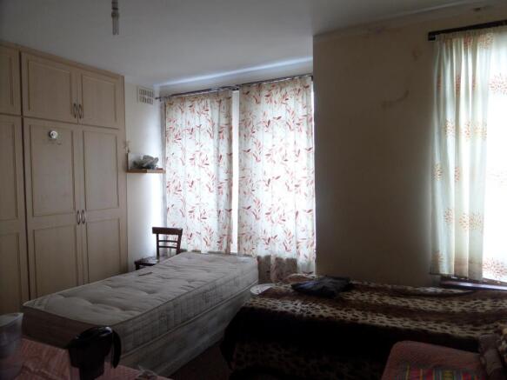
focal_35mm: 24
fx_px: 351
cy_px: 190
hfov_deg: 71.6
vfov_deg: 56.8
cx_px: 254
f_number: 3.2
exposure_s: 1/30
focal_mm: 4
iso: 120
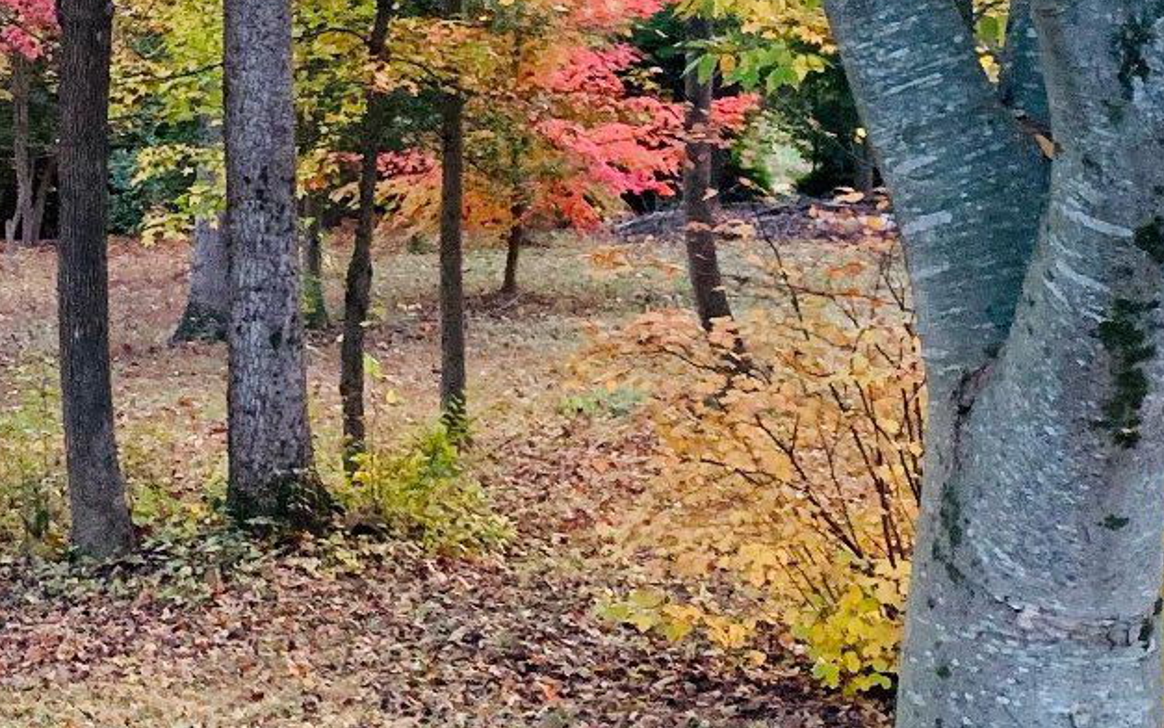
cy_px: -72
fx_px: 2855
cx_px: -17
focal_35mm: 90
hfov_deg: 22.1
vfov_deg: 14.2
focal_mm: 4.25
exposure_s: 1/40
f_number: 1.8
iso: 400
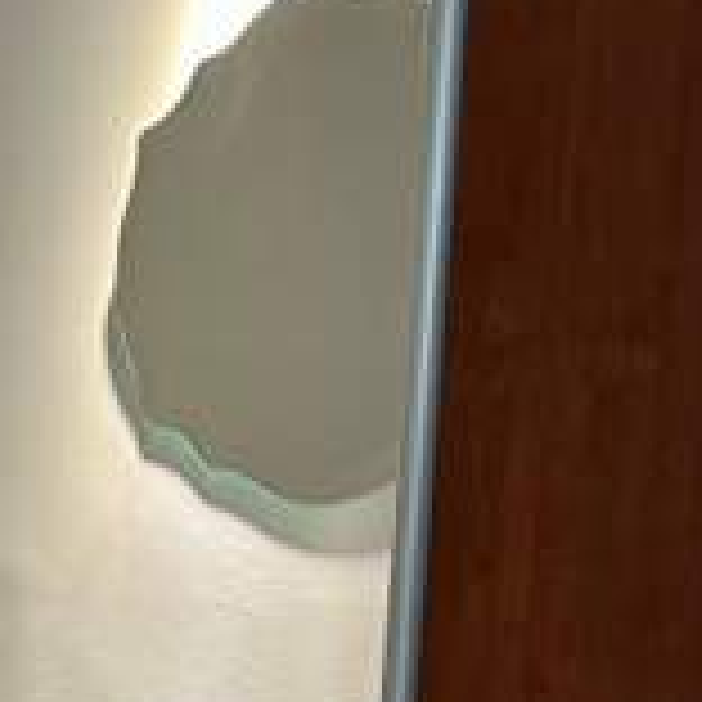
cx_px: -324
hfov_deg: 18.0
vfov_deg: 18.9
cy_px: 837
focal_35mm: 87
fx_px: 1996
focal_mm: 6.86
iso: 320
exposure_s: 1/60
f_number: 1.78
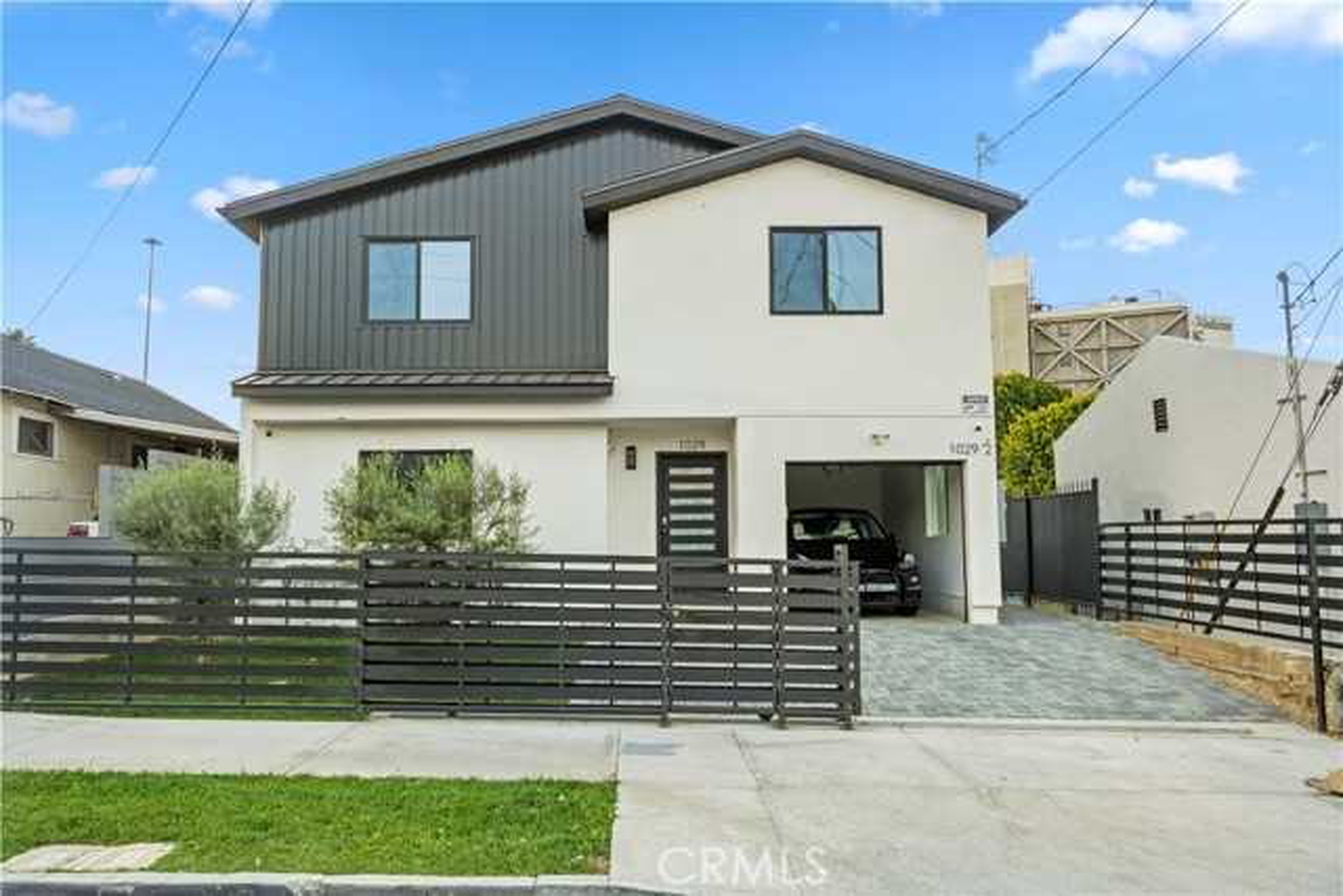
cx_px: 672
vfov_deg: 48.0
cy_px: 448
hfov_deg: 67.4
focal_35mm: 27
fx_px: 1007
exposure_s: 1/30
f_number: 11
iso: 1600
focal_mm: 27
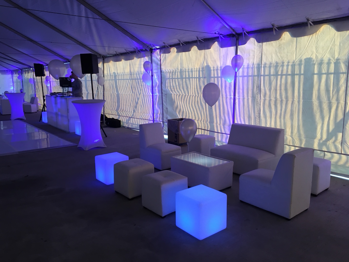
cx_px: 174
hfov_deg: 61.7
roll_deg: -0.3
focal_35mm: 29
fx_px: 292
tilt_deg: -7.8
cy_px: 131
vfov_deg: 48.2
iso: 80
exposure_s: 1/30
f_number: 2.2
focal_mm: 4.15
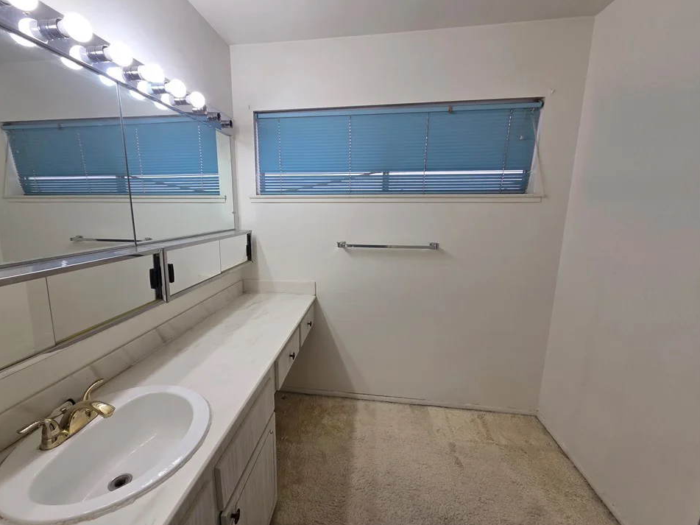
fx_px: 283
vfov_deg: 85.7
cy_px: 264
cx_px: 328
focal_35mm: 14
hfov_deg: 101.9
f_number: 2.2
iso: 50
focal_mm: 2.2
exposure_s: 1/140
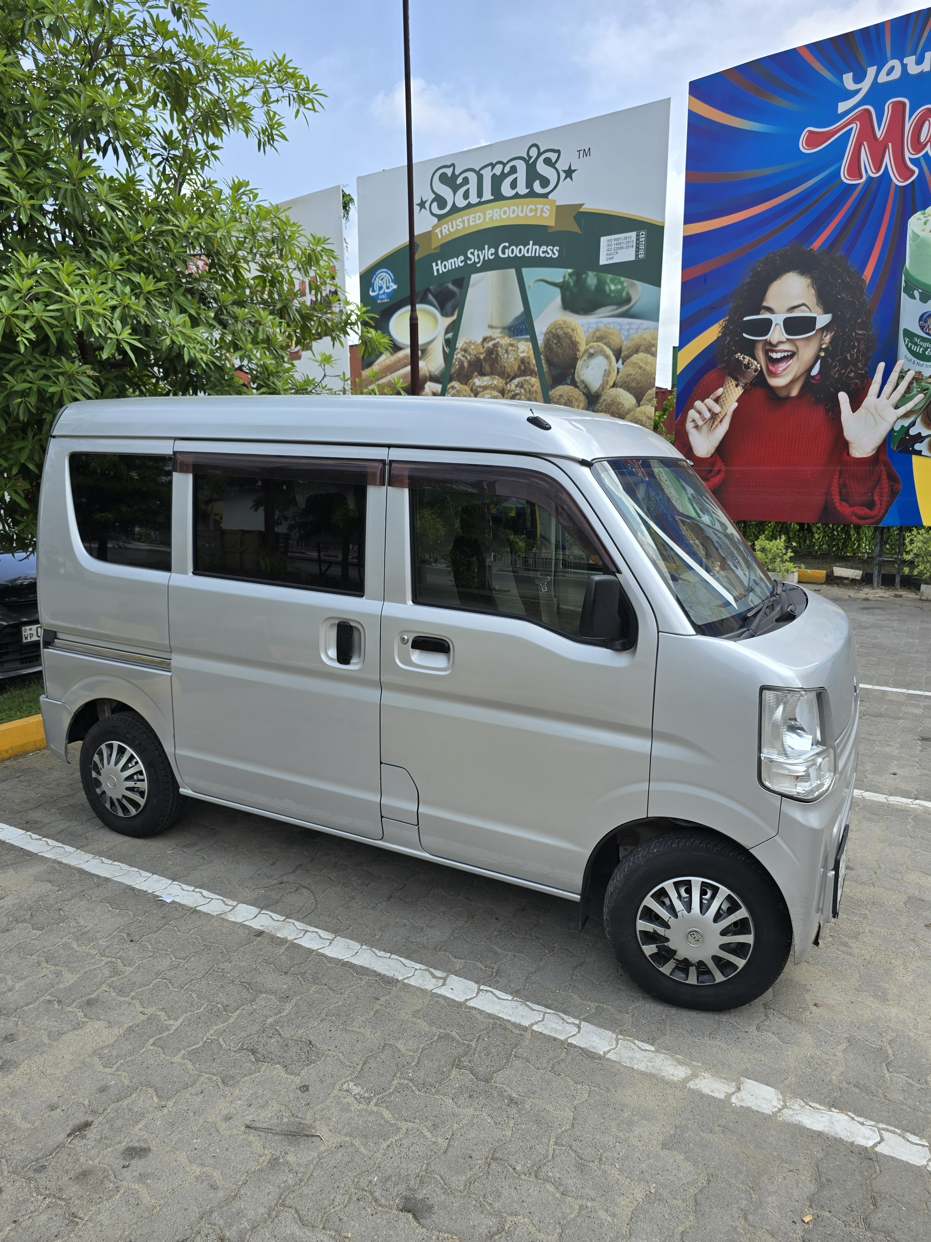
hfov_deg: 58.9
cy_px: 621
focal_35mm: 23
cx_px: 466
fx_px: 825
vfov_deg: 73.9
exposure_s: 1/490
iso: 12
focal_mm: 6.3
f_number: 1.7
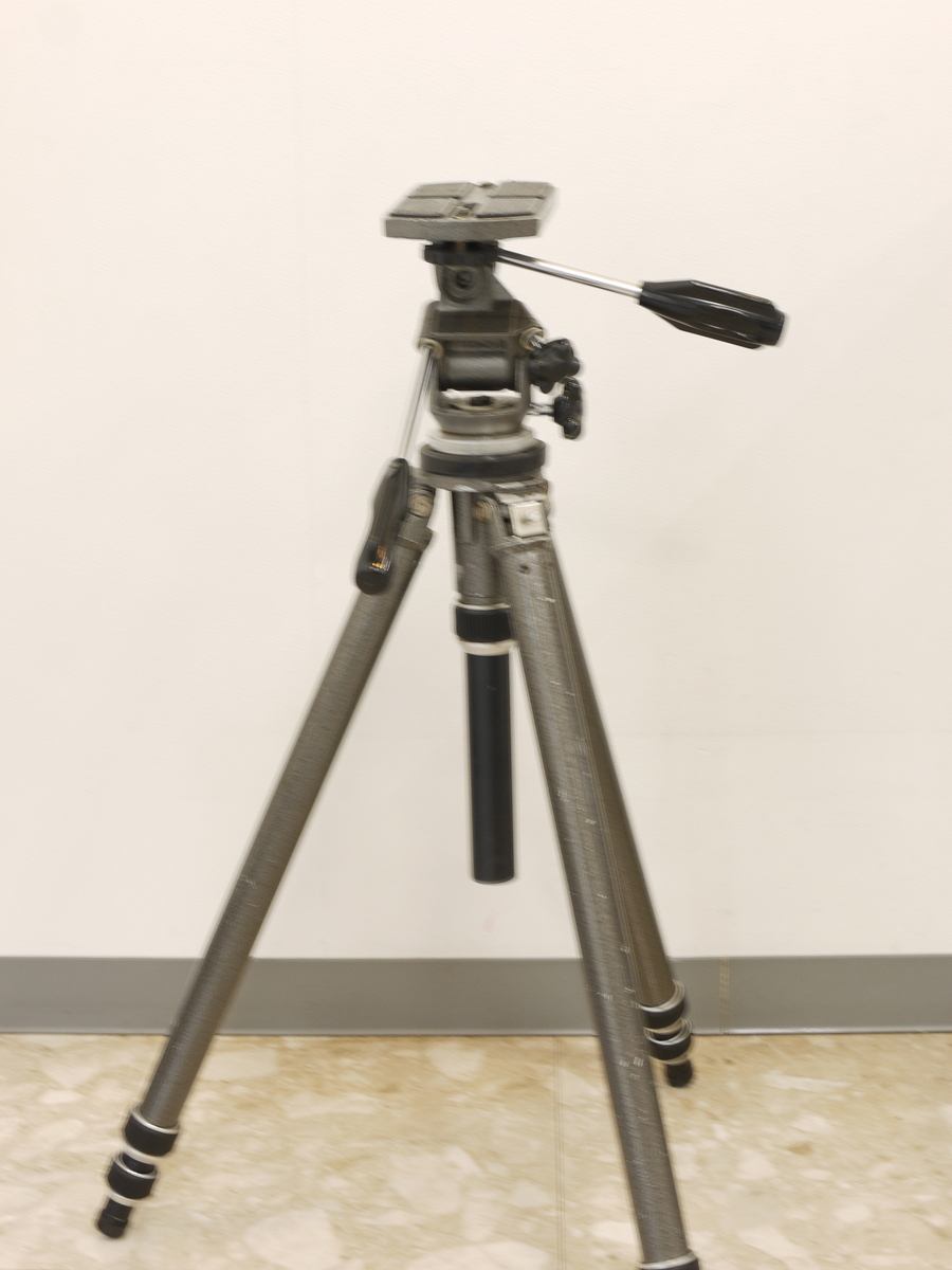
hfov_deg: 21.6
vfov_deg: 28.6
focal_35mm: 68
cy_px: 635
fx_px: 2493
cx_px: 476
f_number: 9
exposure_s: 1/8
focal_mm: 34
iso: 200
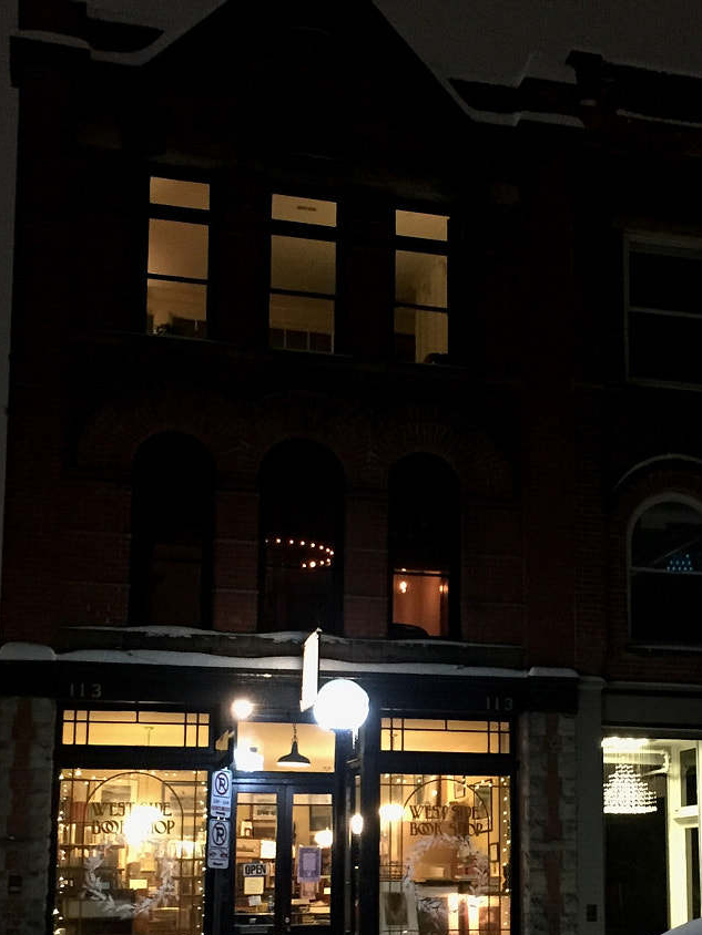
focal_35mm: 55
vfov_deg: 34.4
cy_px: 665
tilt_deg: +9.6
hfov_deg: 26.3
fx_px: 1487
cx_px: 503
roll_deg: -0.2
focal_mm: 4.15
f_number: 2.2
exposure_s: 1/15
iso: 320
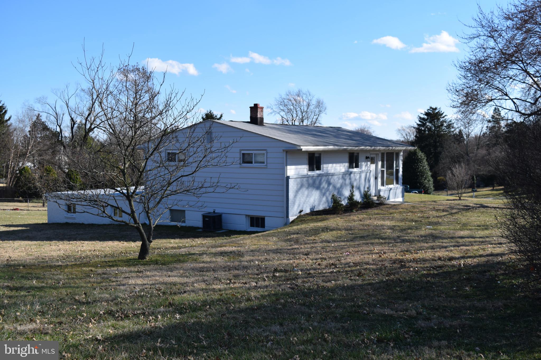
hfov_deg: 47.9
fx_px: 609
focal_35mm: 40
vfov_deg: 33.0
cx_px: 270
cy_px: 180
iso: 400
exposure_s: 1/1600
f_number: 7.1
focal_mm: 27
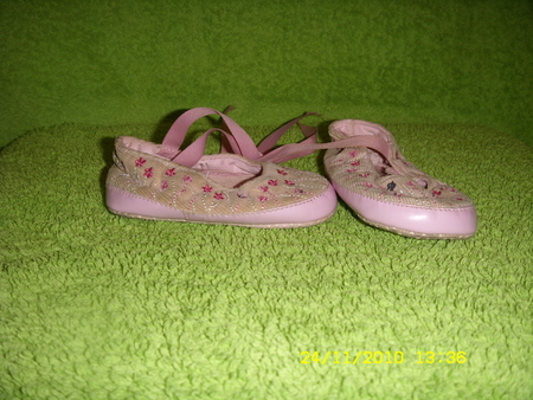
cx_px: 266
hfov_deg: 58.3
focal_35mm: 31
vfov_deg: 45.5
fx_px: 478
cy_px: 200
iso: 50
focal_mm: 6.3
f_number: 3.5
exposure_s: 1/30
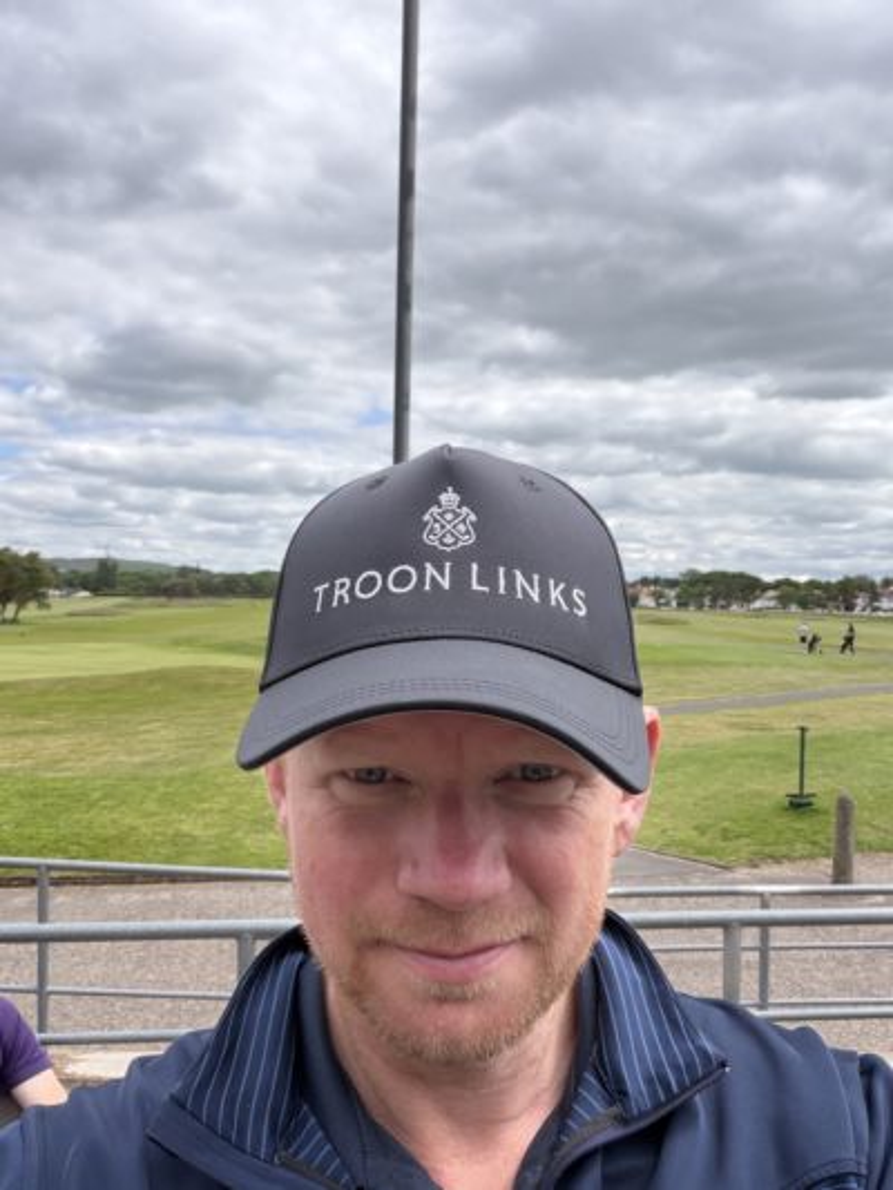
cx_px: 446
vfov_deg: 60.0
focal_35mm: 30
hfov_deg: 46.8
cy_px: 595
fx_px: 1031
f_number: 1.9
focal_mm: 2.71
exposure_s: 1/811
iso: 40
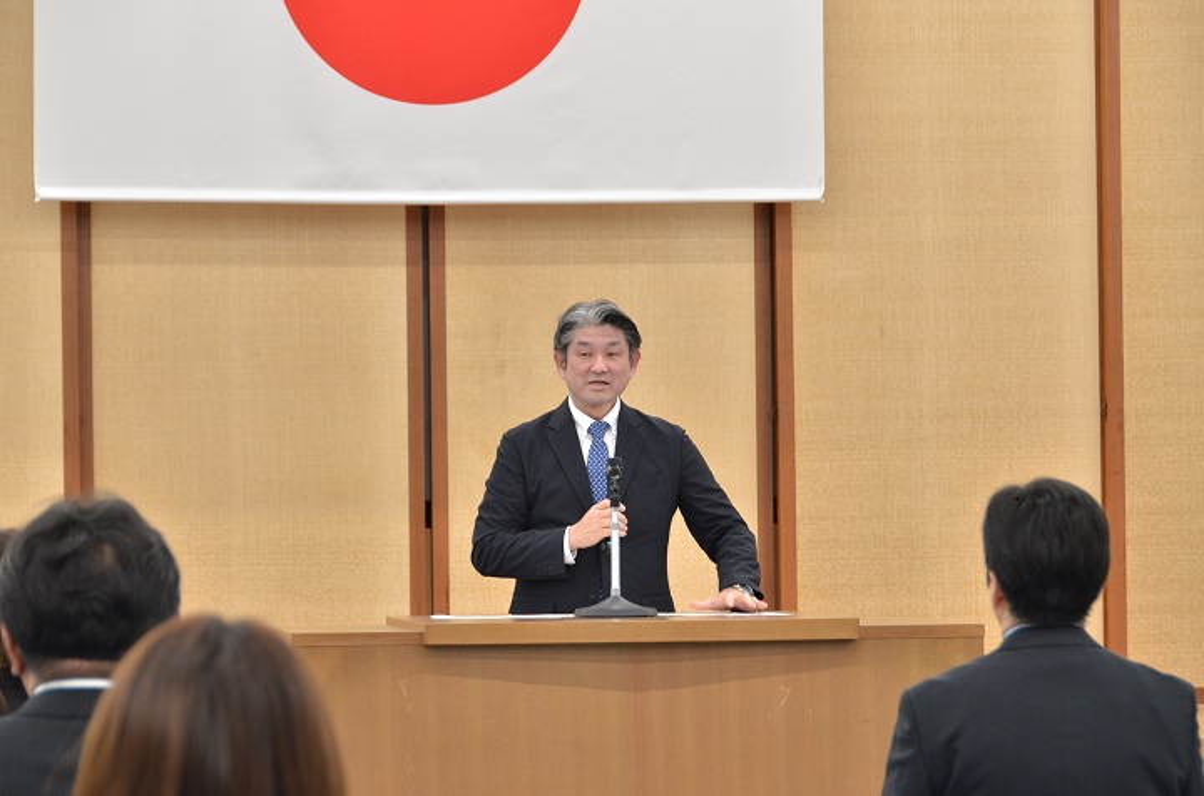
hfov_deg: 13.1
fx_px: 5254
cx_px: 602
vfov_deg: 8.7
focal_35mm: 158
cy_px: 398
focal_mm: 105
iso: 800
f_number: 8
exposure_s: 1/60
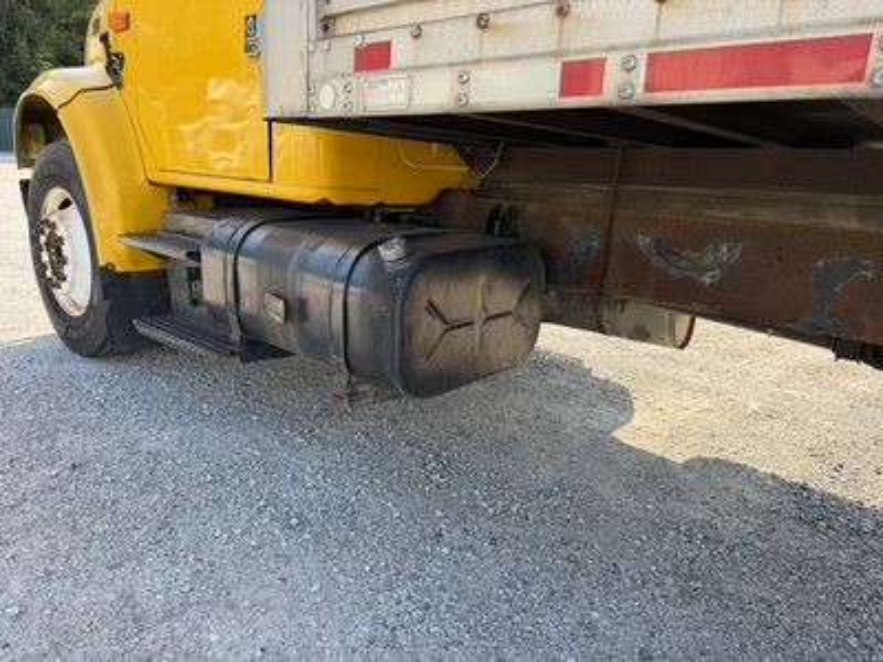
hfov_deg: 71.6
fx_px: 612
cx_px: 442
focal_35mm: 24
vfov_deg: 56.8
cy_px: 331
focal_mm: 6.76
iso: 80
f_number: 1.78
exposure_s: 1/671
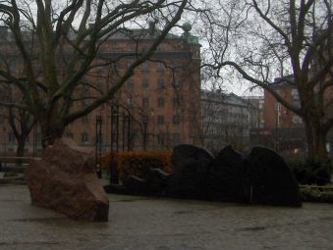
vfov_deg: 22.2
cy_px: 75
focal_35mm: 66
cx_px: 30
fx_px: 636
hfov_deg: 28.2
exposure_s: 1/386
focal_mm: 5.8
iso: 100
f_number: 2.6
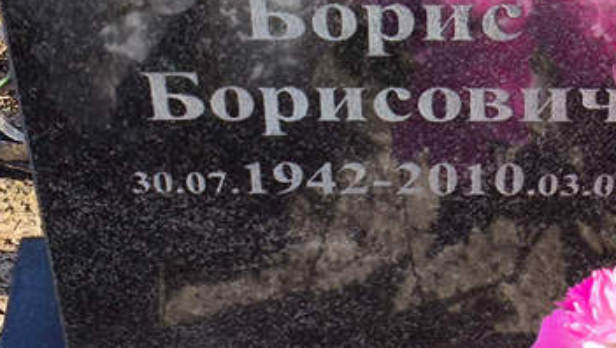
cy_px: -18
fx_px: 2027
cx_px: 331
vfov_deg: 9.7
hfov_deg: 17.3
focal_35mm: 124
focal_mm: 4.71
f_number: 1.7
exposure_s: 1/1046
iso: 50
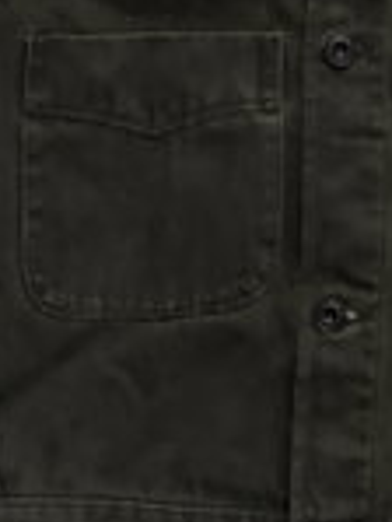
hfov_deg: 15.7
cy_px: 107
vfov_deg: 20.8
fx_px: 1402
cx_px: 378
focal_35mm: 93
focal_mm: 5.96
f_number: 1.6
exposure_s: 1/60
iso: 400
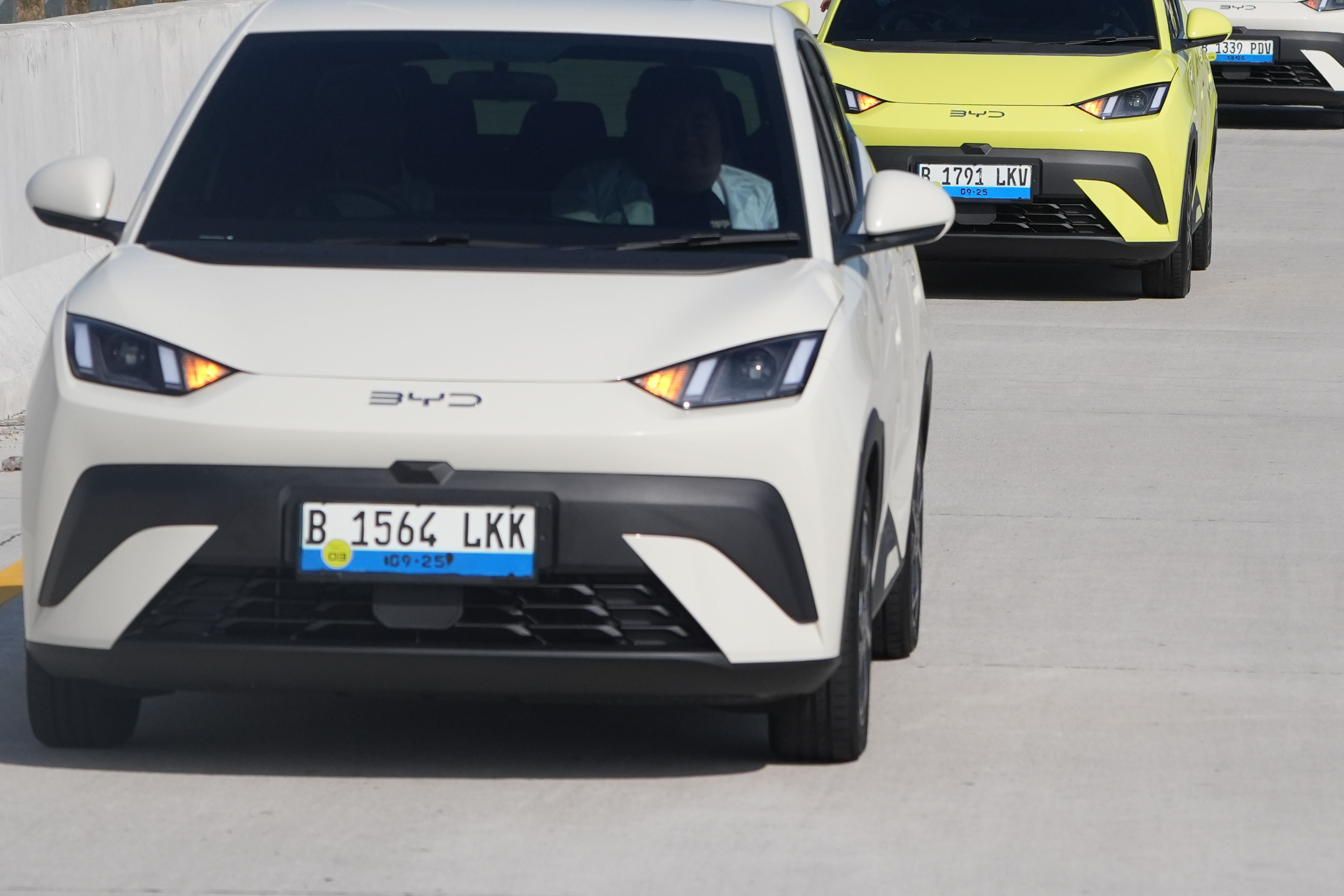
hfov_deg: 8.0
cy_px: 71
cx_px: 945
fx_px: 9631
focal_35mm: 258
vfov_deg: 5.3
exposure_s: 1/4000
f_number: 8
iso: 800
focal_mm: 135
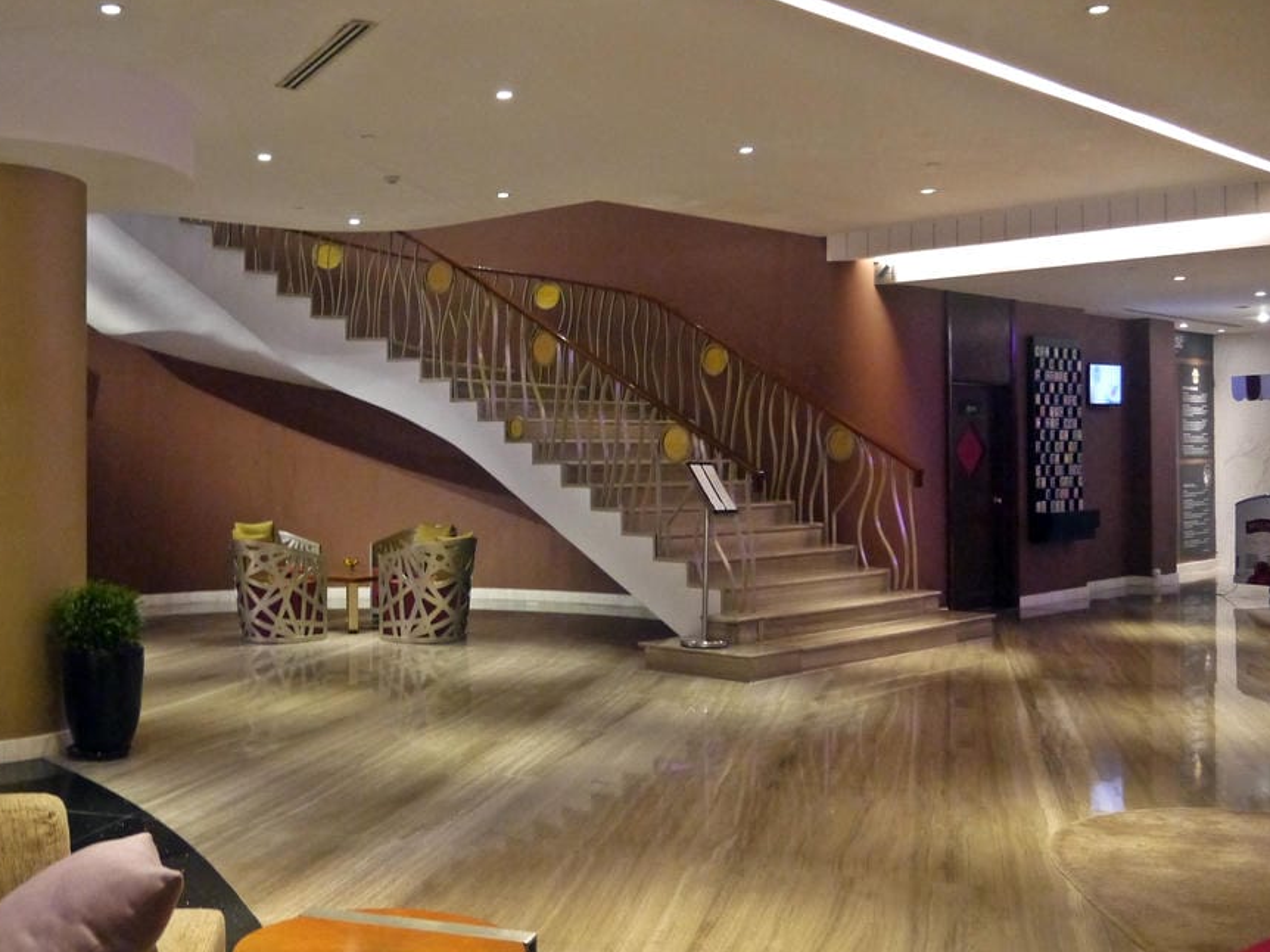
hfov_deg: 47.4
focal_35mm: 39
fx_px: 1430
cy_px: 436
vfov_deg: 36.8
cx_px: 461
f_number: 3.5
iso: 1600
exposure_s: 1/20
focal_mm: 14
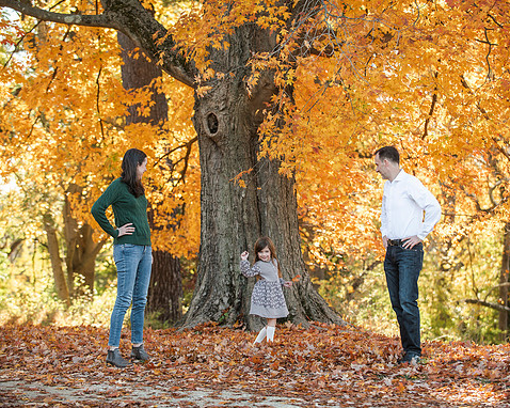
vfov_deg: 15.7
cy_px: 202
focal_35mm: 98
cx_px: 273
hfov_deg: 19.6
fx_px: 1479
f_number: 3.2
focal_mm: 86
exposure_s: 1/800
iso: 500
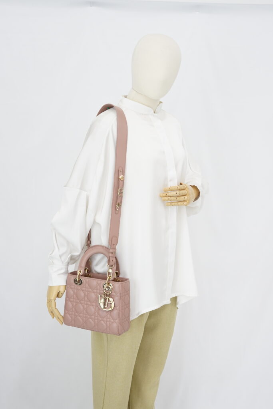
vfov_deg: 39.6
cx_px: 136
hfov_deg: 27.0
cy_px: 204
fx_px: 569
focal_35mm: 50
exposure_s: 1/8
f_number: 6.3
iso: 640
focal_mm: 50
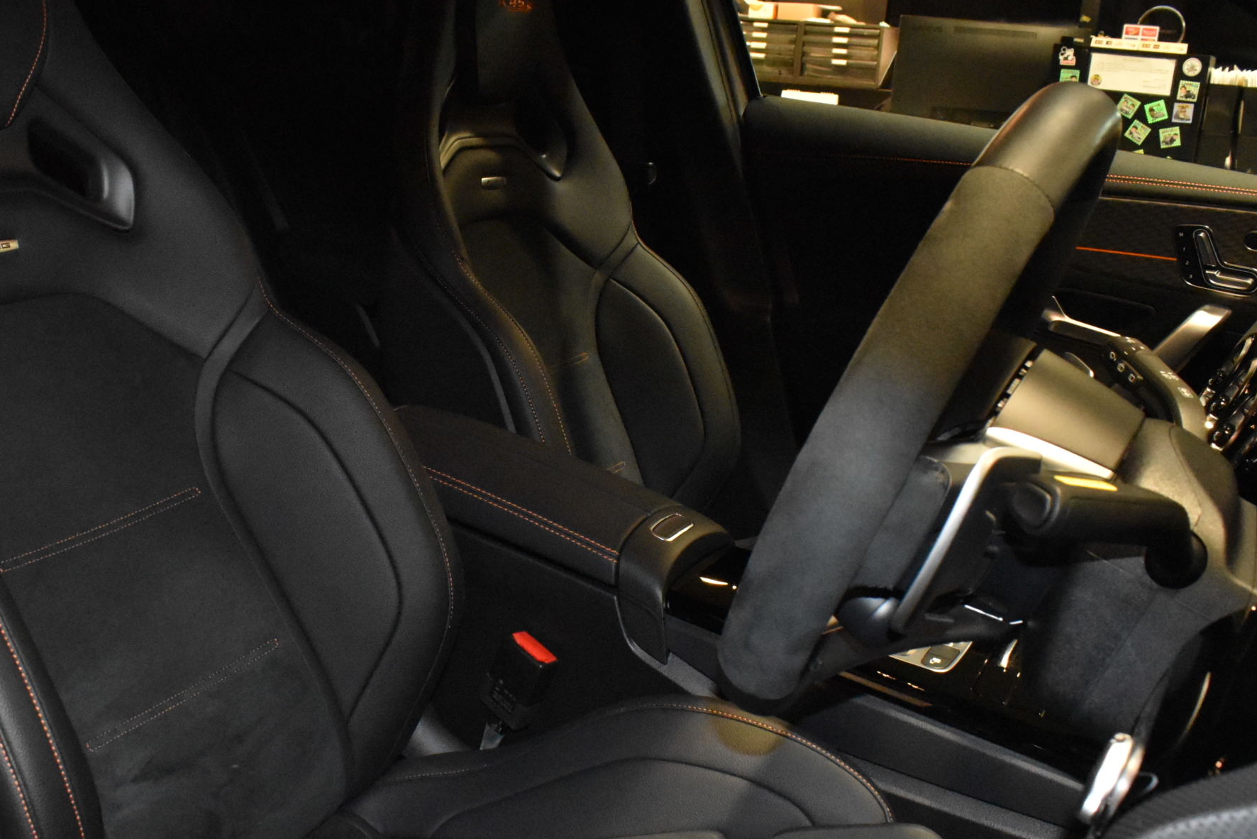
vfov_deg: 34.1
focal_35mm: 39
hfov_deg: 49.2
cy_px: 502
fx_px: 1362
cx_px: 494
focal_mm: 18
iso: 6400
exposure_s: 1/60
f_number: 8
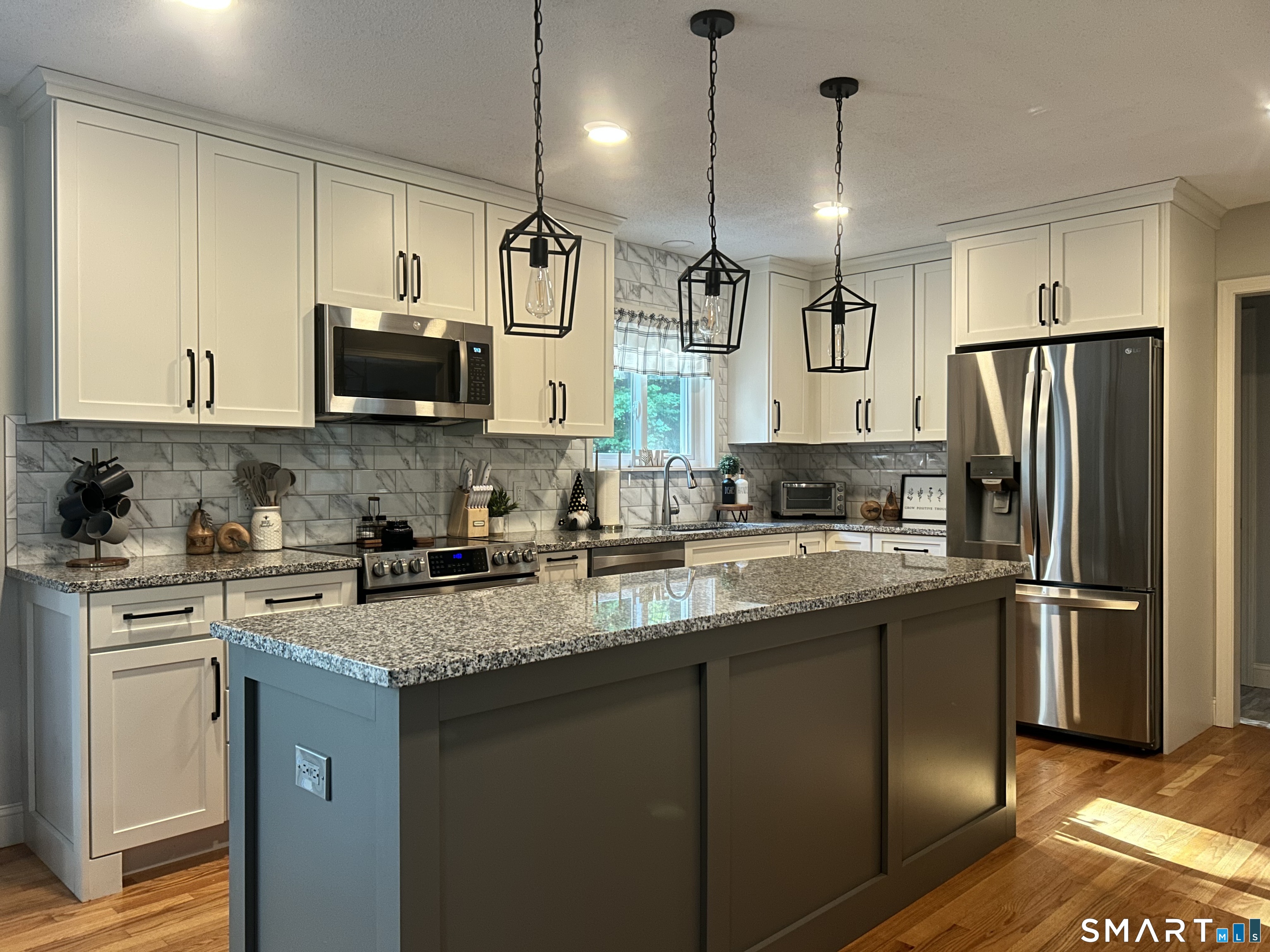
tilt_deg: +0.1
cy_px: 476
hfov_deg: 67.3
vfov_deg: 53.1
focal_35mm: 26
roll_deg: +0.5
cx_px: 635
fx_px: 954
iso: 250
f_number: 1.5
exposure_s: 1/60
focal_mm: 5.7
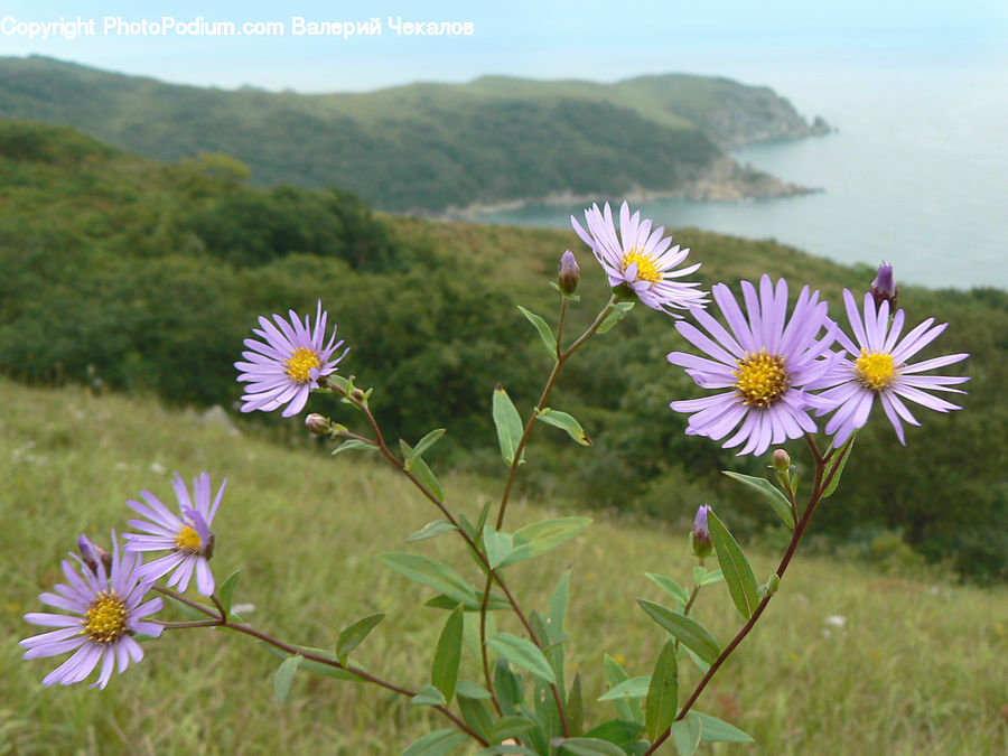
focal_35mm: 36
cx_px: 504
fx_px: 1048
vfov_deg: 39.7
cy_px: 378
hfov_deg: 51.4
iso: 80
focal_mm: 6
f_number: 5.6
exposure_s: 1/100
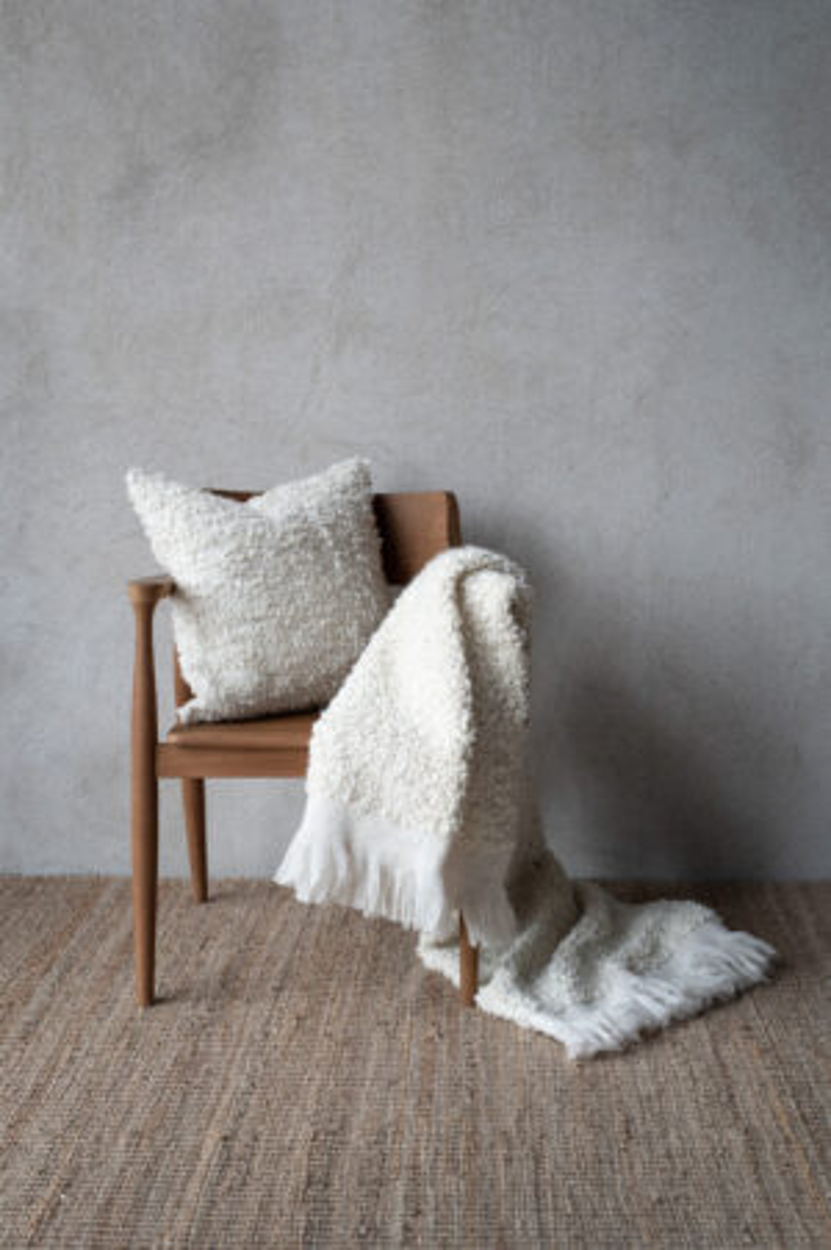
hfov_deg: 27.0
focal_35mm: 50
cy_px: 625
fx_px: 1734
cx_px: 416
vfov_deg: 39.6
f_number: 5
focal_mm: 50
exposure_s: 1/80
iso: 1250
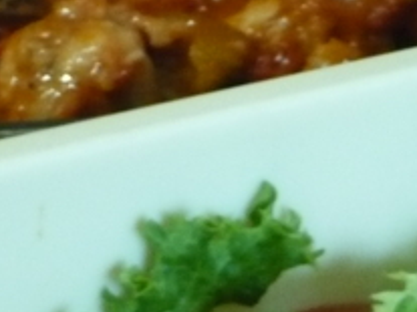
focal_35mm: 398
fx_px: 4792
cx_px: 564
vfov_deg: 3.7
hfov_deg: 5.0
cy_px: 427
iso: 400
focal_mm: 17
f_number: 4.9
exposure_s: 1/8
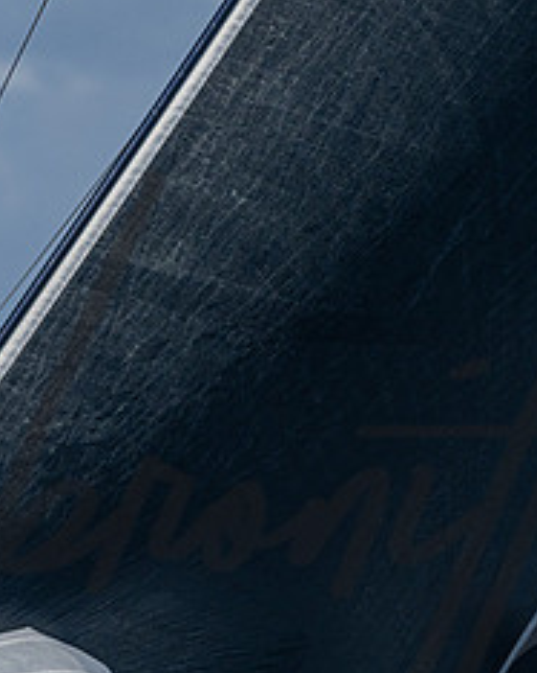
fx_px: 17315
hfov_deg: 1.8
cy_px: 455
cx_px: 288
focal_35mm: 871
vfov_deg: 2.2
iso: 400
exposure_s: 1/8000
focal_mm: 330
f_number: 6.3
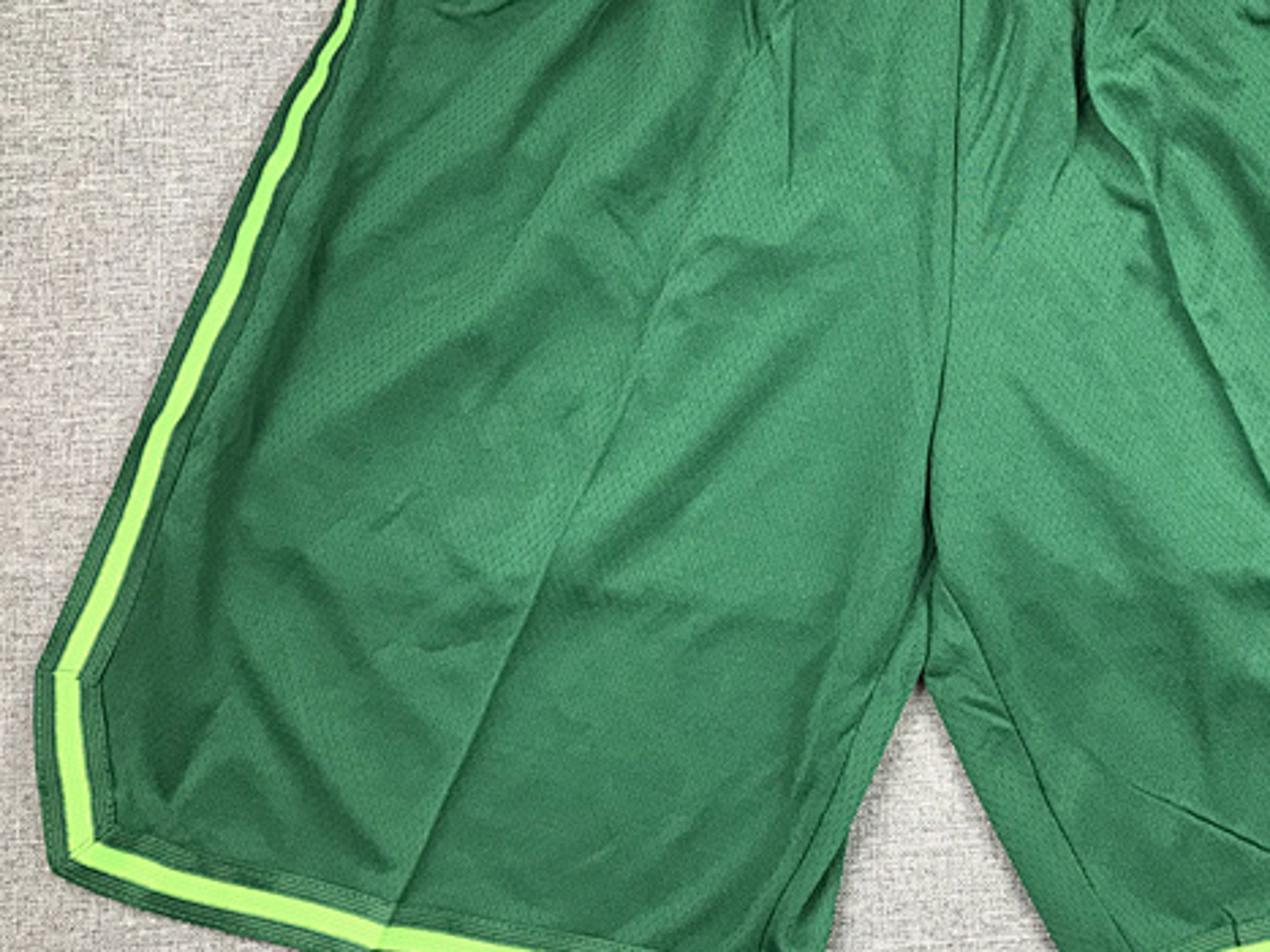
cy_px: 364
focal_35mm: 48
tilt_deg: -85.2
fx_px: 1761
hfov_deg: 38.7
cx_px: 944
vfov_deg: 30.1
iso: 32
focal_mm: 3.99
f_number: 1.8
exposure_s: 1/33
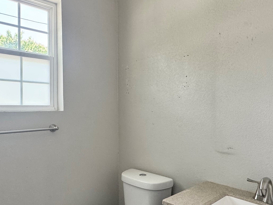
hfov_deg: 63.2
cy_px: 111
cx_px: 119
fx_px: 221
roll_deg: +0.4
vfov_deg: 49.7
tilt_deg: -1.0
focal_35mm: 28
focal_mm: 2.22
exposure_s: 1/99
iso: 250
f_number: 2.2
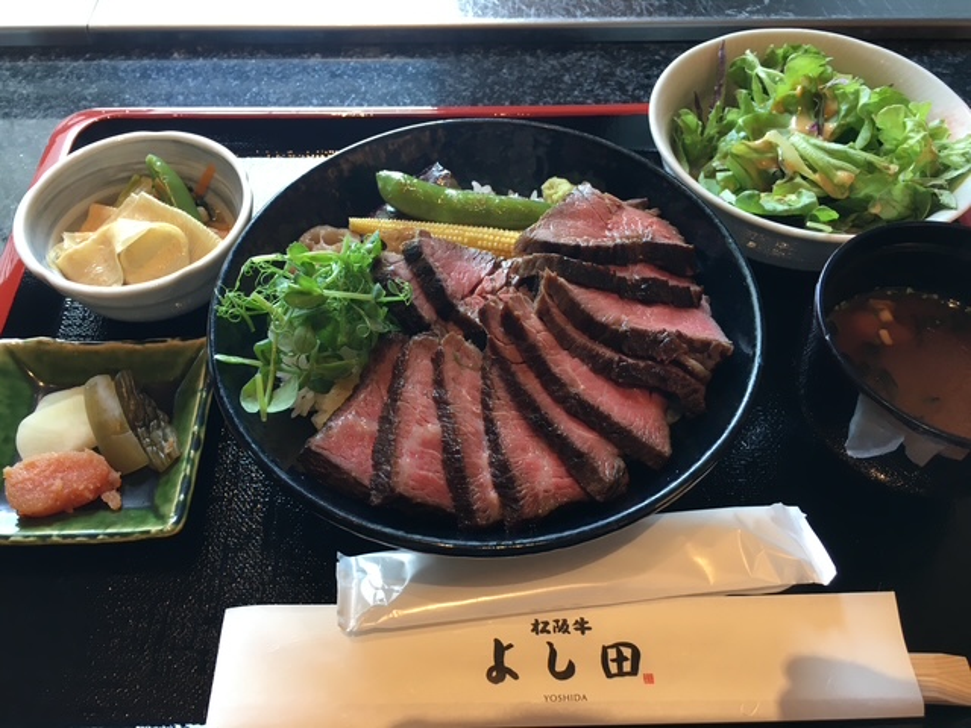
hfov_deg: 61.7
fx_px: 813
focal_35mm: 29
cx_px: 486
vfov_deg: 48.2
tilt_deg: -54.5
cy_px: 364
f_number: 2.2
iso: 25
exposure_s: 1/30
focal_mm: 4.15
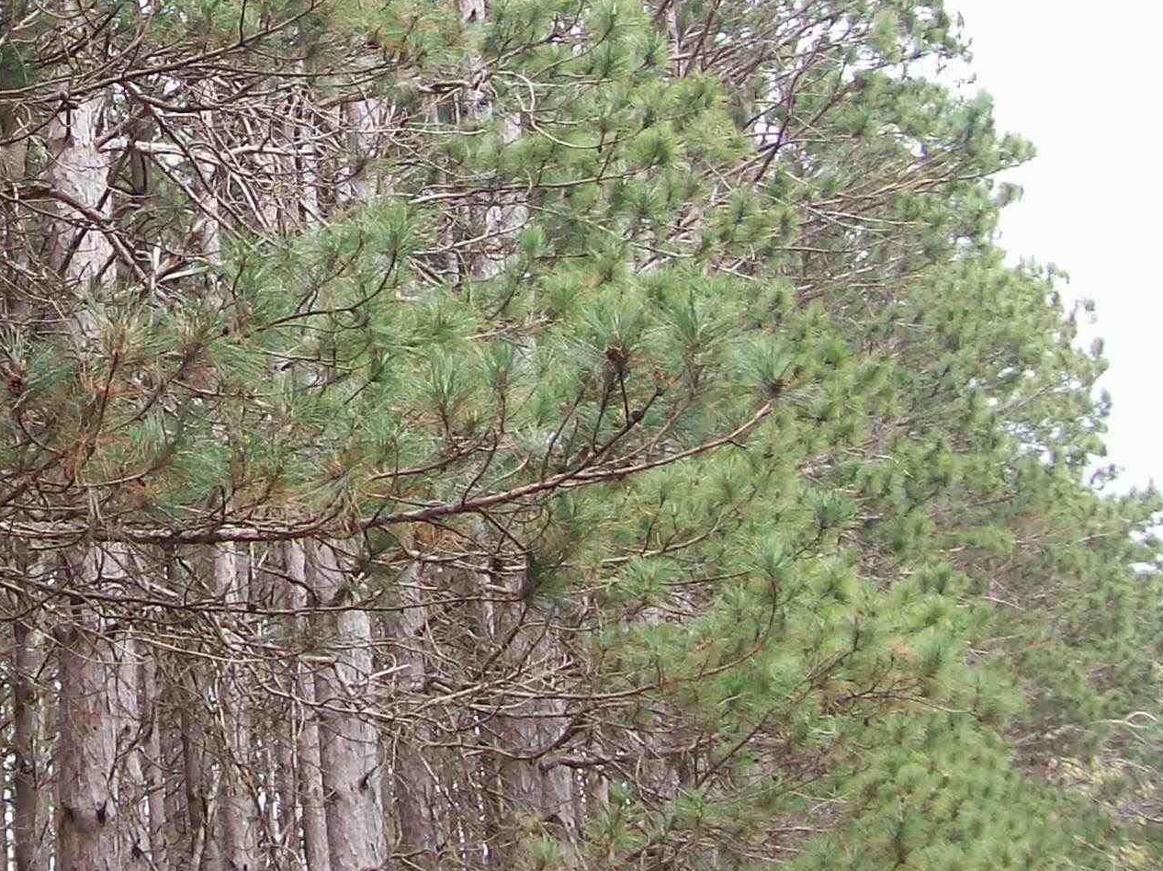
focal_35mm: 81
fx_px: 2720
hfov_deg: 23.3
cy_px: 74
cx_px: 56
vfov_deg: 17.9
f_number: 2.7
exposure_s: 1/208
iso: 80
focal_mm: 6
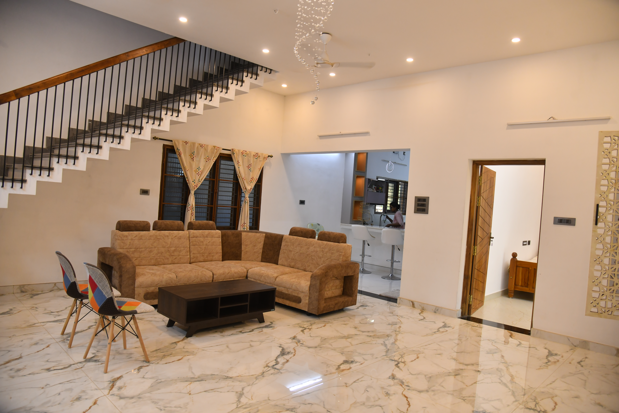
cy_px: 206
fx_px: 413
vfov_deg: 53.1
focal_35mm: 24
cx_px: 310
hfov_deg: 73.7
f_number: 4.5
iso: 800
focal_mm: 24
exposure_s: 1/100
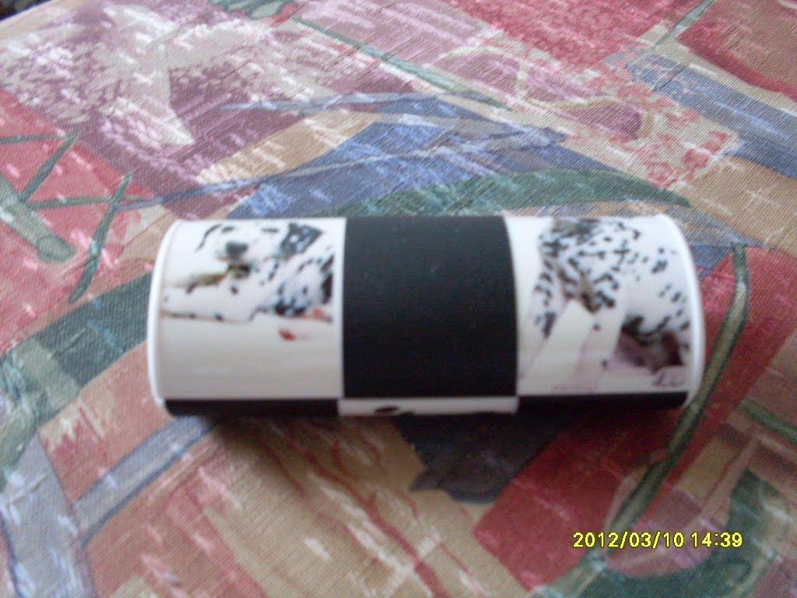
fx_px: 875
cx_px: 398
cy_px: 299
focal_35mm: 38
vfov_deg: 37.7
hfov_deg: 49.0
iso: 200
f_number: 2.8
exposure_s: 1/15
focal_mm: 6.3
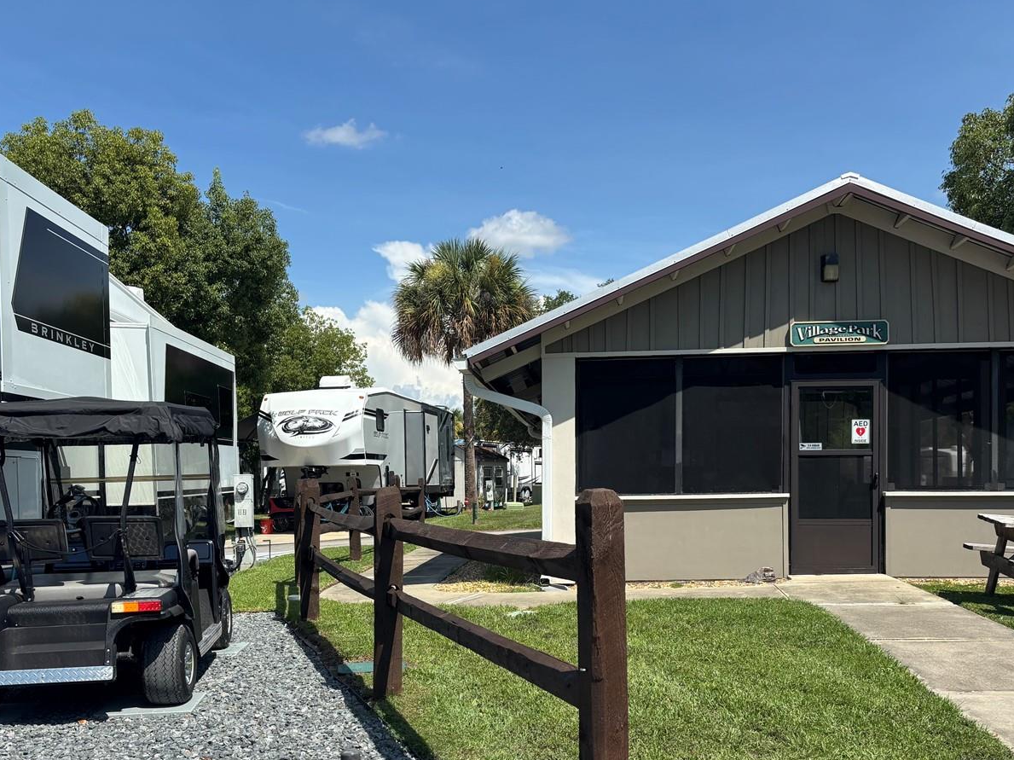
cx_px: 540
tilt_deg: -2.9
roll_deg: -0.7
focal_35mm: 35
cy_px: 498
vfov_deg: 40.2
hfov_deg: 52.6
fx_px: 1025
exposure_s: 1/3311
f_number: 1.6
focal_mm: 5.96
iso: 50
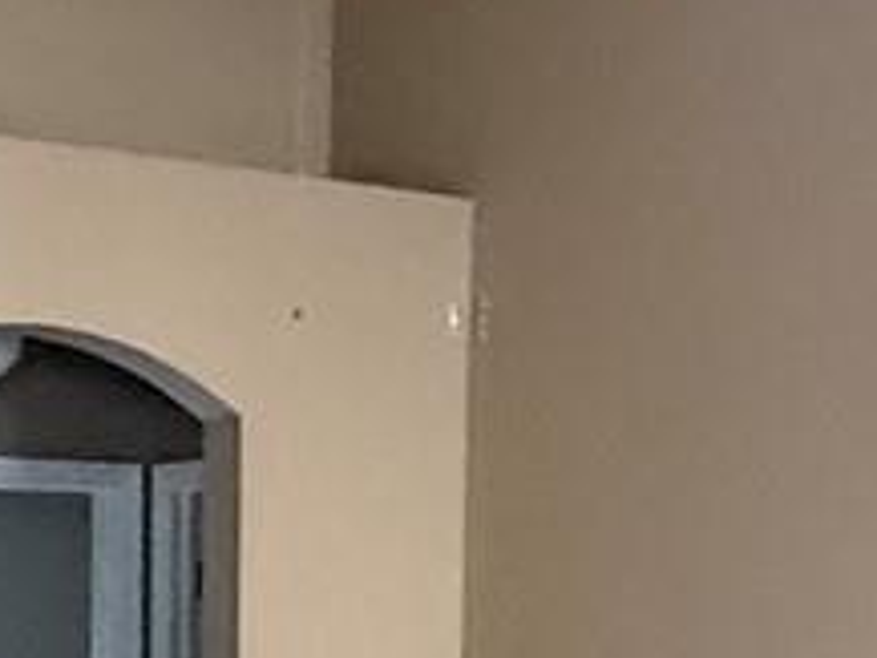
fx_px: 2611
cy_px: 1013
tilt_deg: -7.1
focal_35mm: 103
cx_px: -24
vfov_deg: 13.5
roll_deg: +0.6
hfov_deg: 18.5
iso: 800
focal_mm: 2.22
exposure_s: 1/60
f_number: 2.2
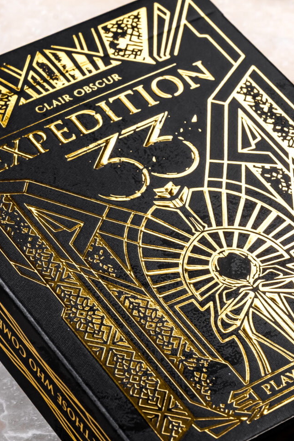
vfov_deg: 12.5
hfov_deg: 8.3
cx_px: 162
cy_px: 247
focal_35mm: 165
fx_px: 2022
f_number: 18
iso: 125
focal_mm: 62
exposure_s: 1/13
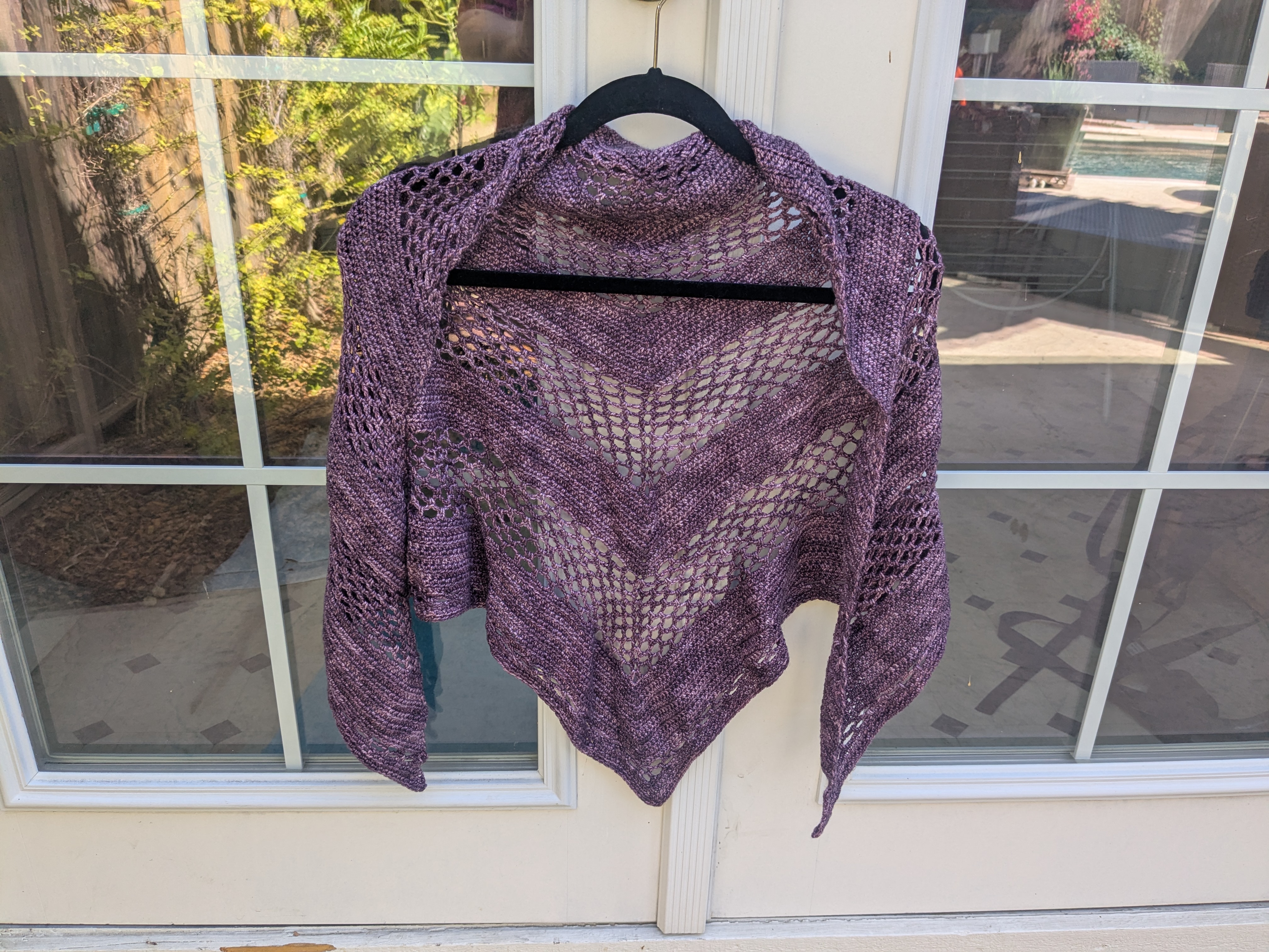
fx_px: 990
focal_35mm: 27
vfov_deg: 51.4
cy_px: 476
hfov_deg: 65.3
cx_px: 634
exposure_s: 1/316
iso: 56
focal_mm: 4.38
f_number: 1.73
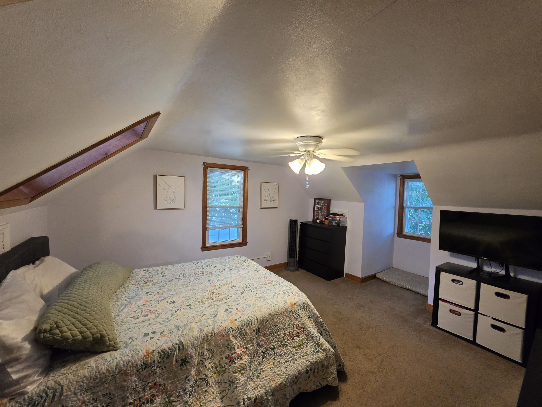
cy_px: 204
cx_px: 271
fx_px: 204
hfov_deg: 106.2
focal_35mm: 13
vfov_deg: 89.9
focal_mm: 2.2
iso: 320
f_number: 1.9
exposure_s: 1/60
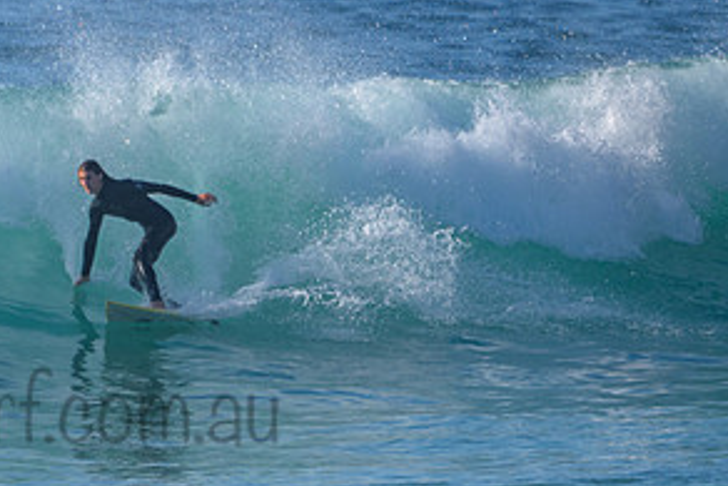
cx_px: 178
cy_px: 387
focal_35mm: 1219
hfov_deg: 1.7
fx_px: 24662
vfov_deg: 1.1
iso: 200
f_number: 5.6
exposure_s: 1/2000
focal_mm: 500
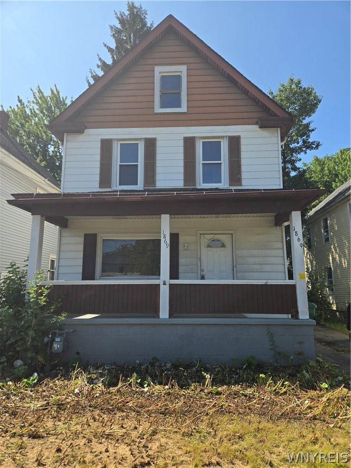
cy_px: 234
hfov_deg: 58.9
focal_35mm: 23
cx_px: 176
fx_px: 311
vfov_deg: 73.9
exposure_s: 1/1208
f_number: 1.8
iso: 25
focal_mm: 5.4
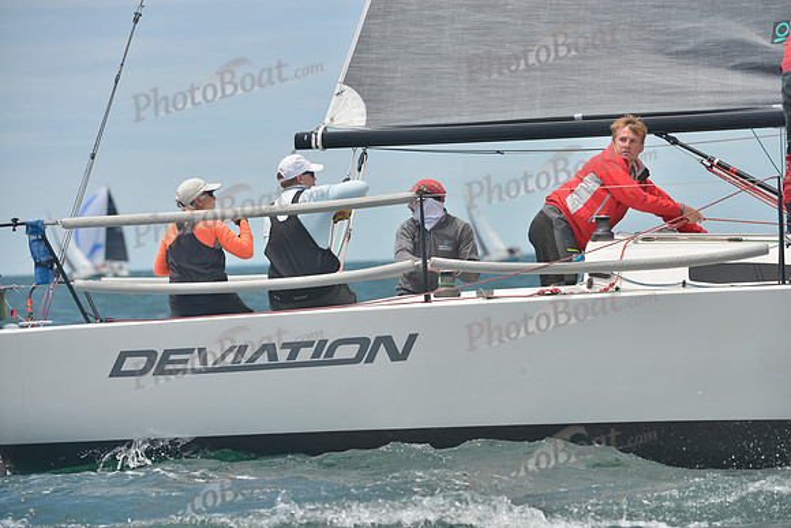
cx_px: 396
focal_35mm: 240
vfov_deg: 5.7
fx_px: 5274
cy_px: 264
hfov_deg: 8.6
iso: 280
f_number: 7.1
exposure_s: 1/1000
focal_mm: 240
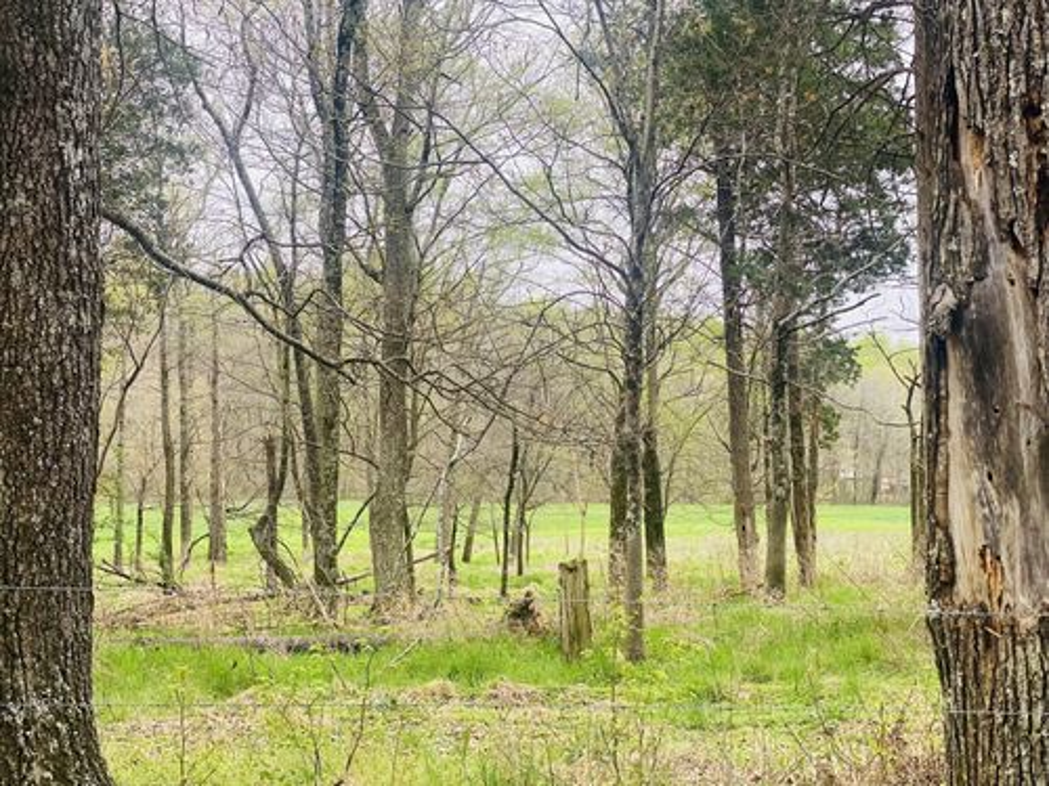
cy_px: 393
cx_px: 524
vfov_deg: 28.0
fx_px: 1576
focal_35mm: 52
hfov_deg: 36.8
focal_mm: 6
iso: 20
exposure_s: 1/393
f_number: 2
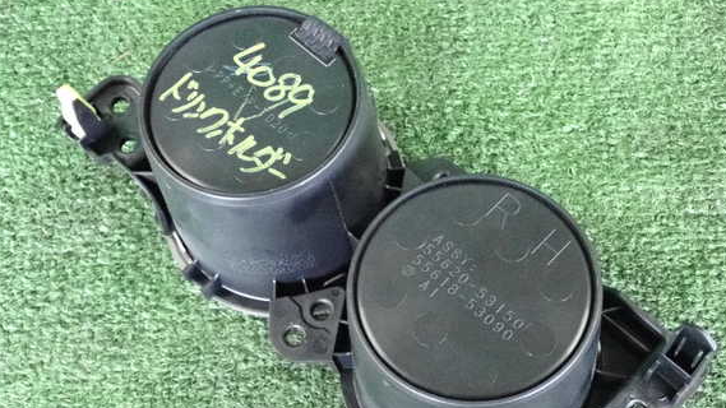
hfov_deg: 38.5
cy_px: 251
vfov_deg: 22.2
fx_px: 1039
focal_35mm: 54
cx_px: 371
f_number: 3.1
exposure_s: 1/125
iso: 5000
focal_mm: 8.4
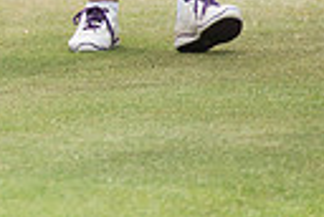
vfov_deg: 1.0
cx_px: -357
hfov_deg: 1.5
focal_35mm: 1356
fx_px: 12232
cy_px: -266
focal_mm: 300
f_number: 5
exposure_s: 1/2000
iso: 400
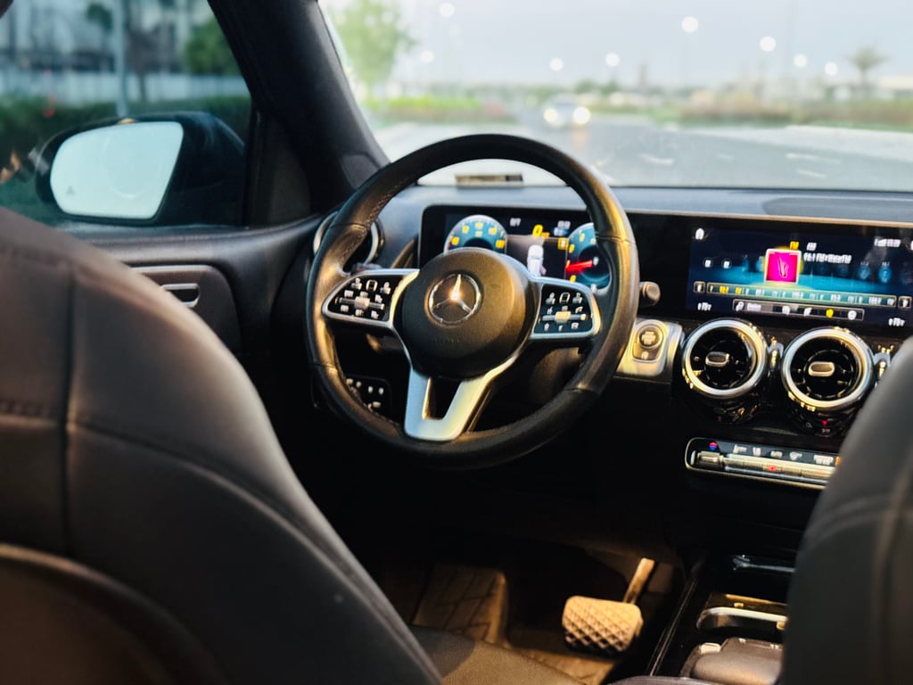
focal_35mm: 48
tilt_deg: -11.4
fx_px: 1266
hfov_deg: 39.7
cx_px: 456
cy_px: 342
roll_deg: -0.6
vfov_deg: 30.3
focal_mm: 6.76
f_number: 1.78
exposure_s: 1/24
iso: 640
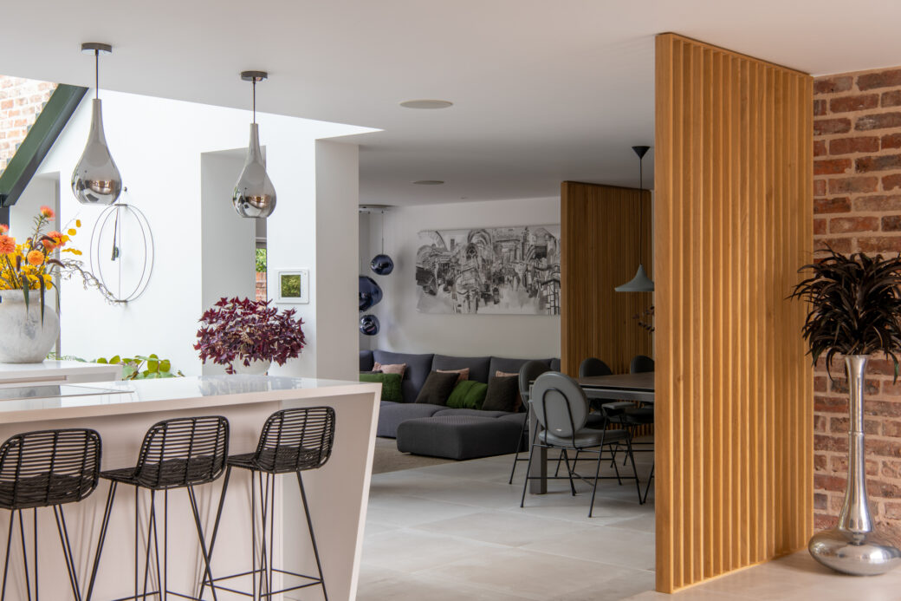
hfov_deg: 41.1
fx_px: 1201
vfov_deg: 28.1
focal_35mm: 48
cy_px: 300
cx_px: 450
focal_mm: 48
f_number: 8
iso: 100
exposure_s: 1/15
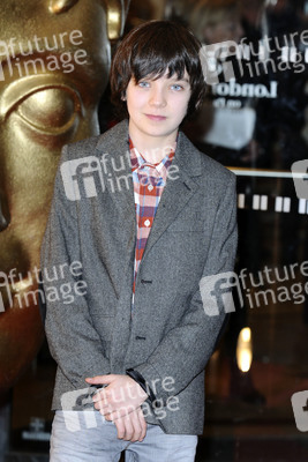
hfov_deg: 8.2
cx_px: 154
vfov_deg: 12.2
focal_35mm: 168
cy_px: 231
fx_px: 2154
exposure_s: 1/125
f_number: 4.5
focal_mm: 112
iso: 640
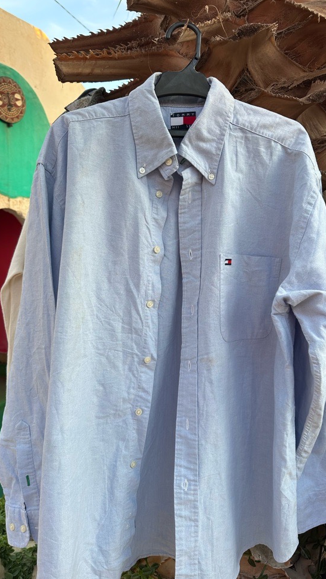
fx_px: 415
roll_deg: -2.8
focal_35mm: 27
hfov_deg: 42.9
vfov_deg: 69.8
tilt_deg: -4.1
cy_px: 298
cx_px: 174
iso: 80
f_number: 1.78
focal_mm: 6.86
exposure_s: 1/121
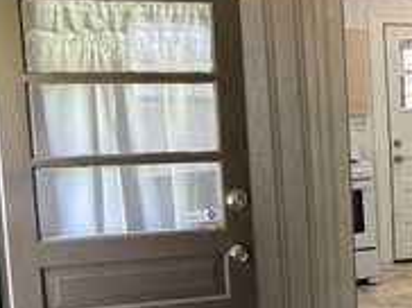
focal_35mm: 88
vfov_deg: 16.7
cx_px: 660
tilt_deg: -7.2
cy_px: 208
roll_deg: -0.1
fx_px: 1046
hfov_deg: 18.9
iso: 200
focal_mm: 6.76
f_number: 1.78
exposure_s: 1/96
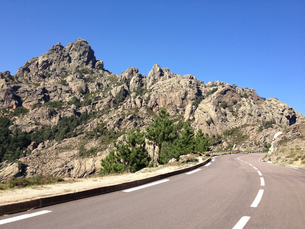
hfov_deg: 52.6
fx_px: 308
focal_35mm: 35
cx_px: 152
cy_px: 114
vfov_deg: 40.7
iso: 64
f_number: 2.4
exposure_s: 1/1126
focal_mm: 4.28
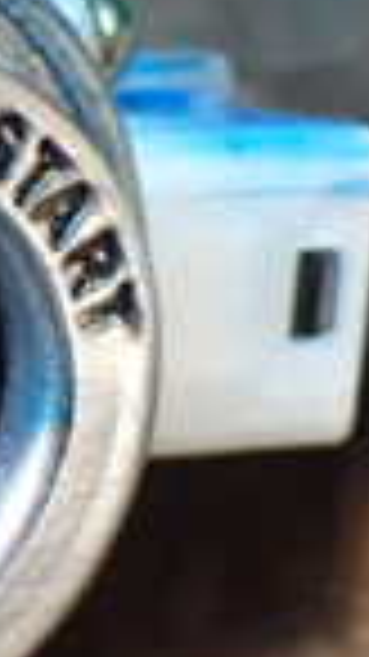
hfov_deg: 7.8
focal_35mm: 134
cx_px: -765
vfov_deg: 16.0
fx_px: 2334
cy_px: 328
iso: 640
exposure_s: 1/125
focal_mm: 5.4
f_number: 2.3
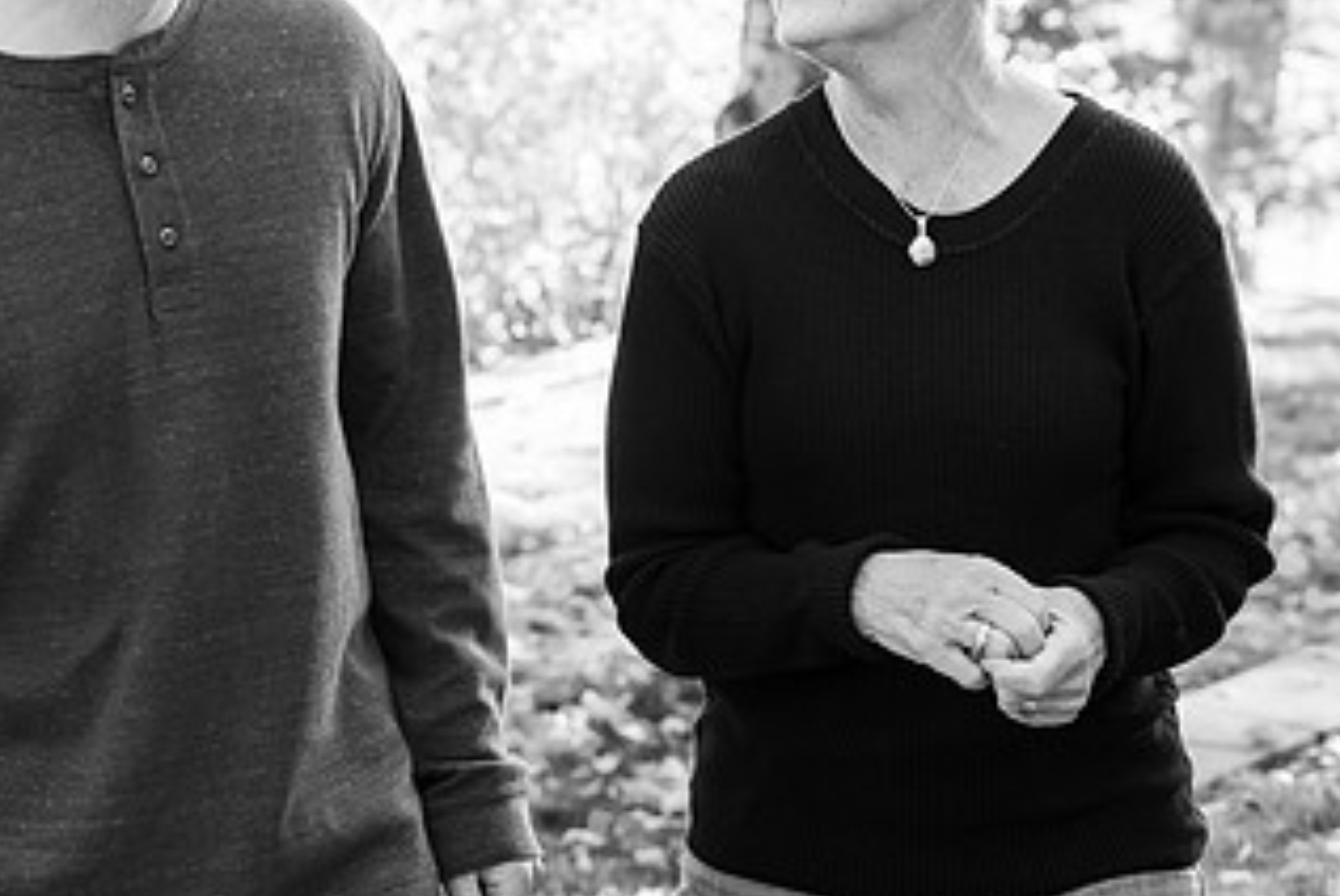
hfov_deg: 15.9
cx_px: 972
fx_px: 4769
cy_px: 154
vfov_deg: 10.7
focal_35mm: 128
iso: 1000
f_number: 5.6
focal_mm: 70
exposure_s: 1/250
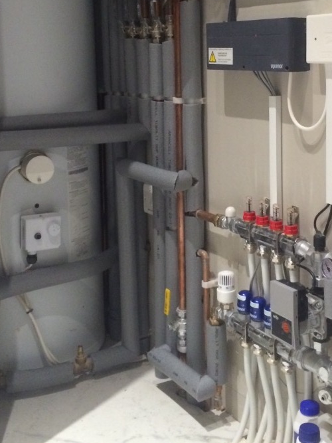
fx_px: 691
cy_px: 118
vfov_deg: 34.9
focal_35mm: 54
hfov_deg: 26.9
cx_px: 219
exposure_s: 1/20
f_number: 2.2
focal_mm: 4.12
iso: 320
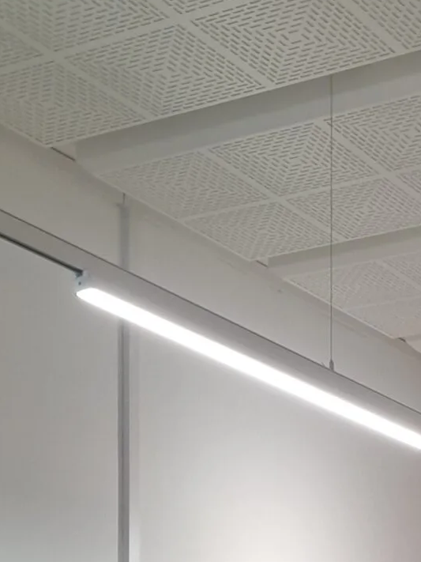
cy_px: 685
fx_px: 1460
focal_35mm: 90
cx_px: 539
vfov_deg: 20.3
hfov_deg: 15.6
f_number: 1.8
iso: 100
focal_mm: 4.65
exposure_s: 1/60
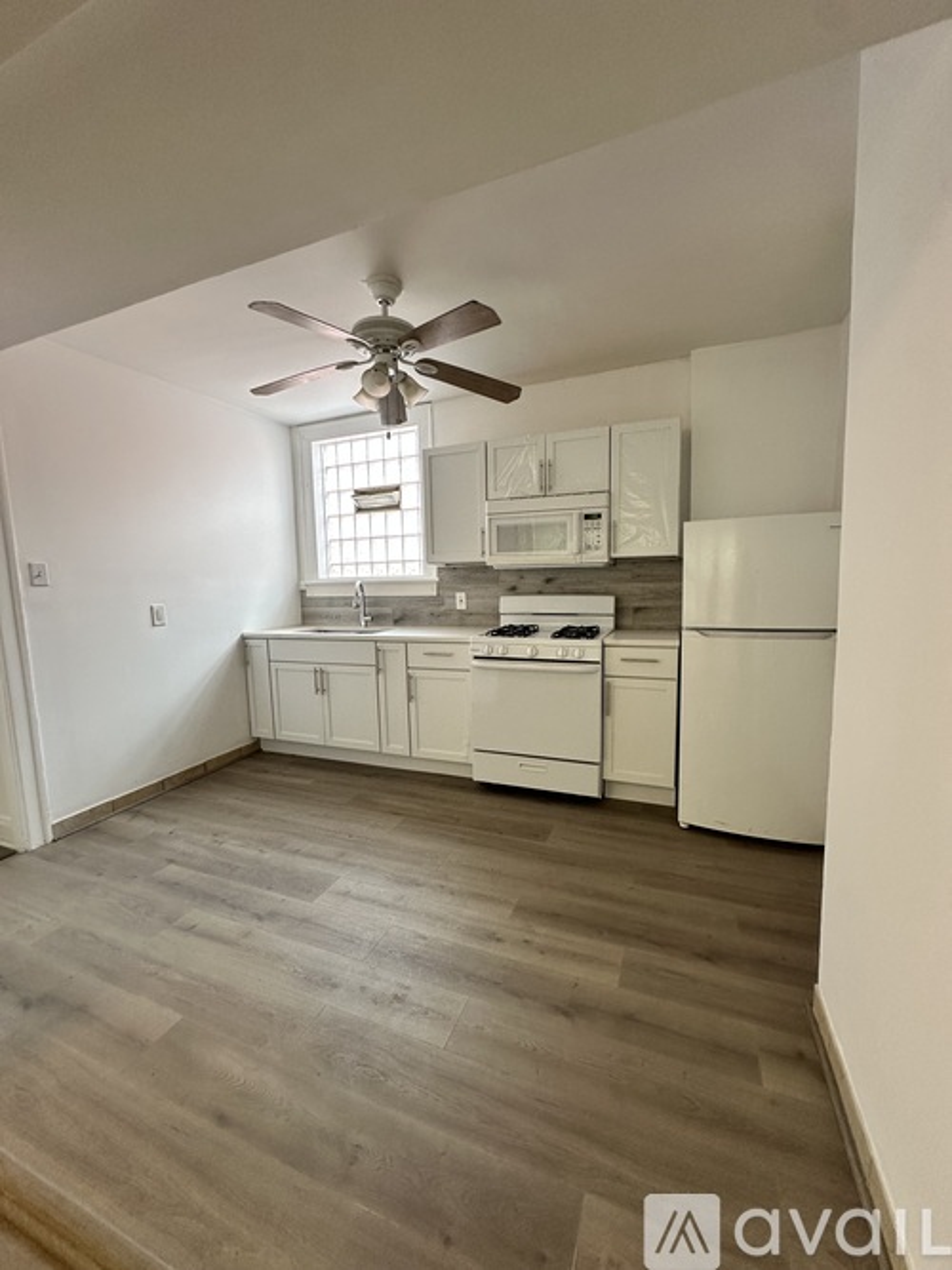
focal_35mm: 14
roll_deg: +0.2
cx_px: 476
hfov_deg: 85.7
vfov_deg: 102.1
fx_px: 514
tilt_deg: -6.0
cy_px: 635
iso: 200
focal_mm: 2.22
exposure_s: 1/120
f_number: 2.2
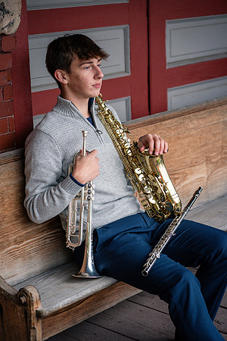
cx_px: 114
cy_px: 170
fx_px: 804
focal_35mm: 85
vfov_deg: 23.9
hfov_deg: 16.1
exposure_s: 1/400
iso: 640
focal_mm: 85
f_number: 3.5
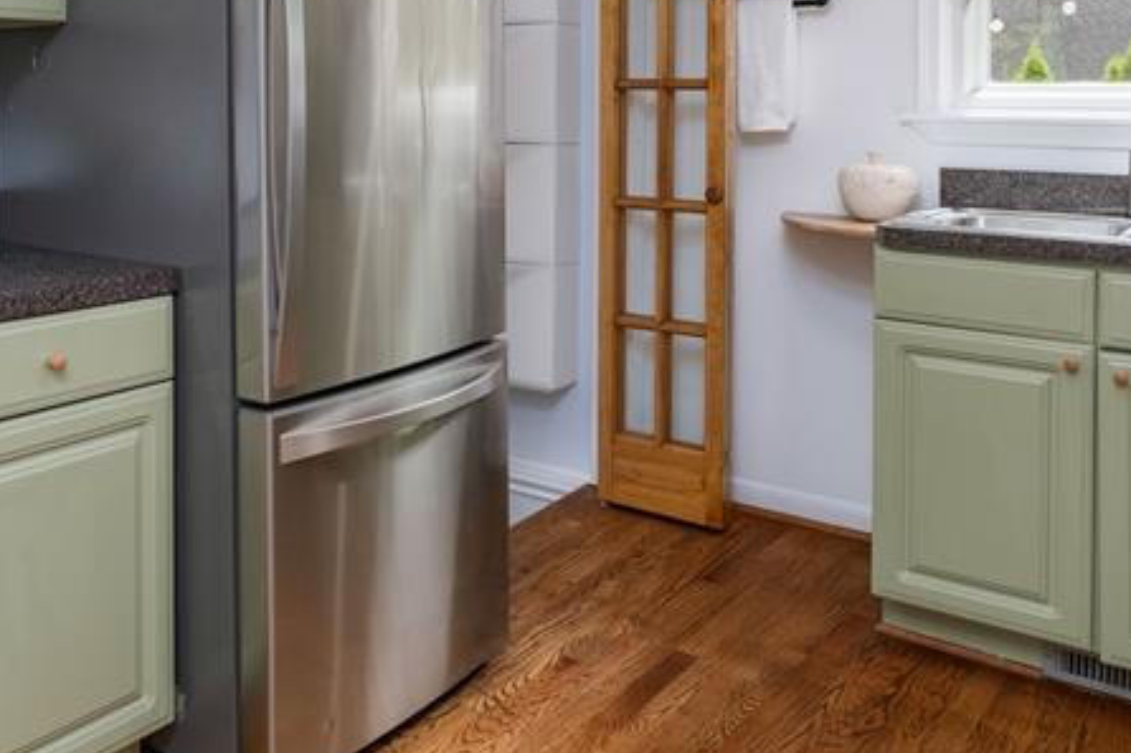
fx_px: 1225
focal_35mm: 39
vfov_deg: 32.7
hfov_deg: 48.1
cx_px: 317
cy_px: 99
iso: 800
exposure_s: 1/250
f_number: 6.4
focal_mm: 11
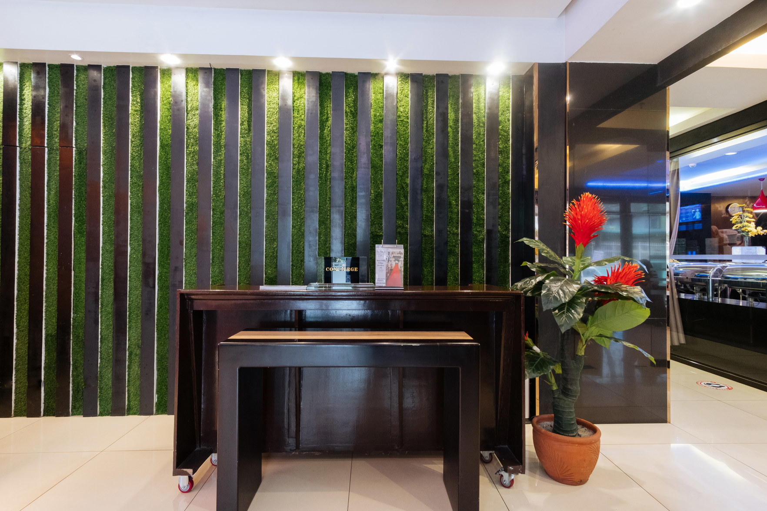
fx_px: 383
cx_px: 384
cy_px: 256
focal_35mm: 18
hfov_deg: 90.0
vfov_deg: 67.4
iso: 1000
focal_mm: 12
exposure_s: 1/4
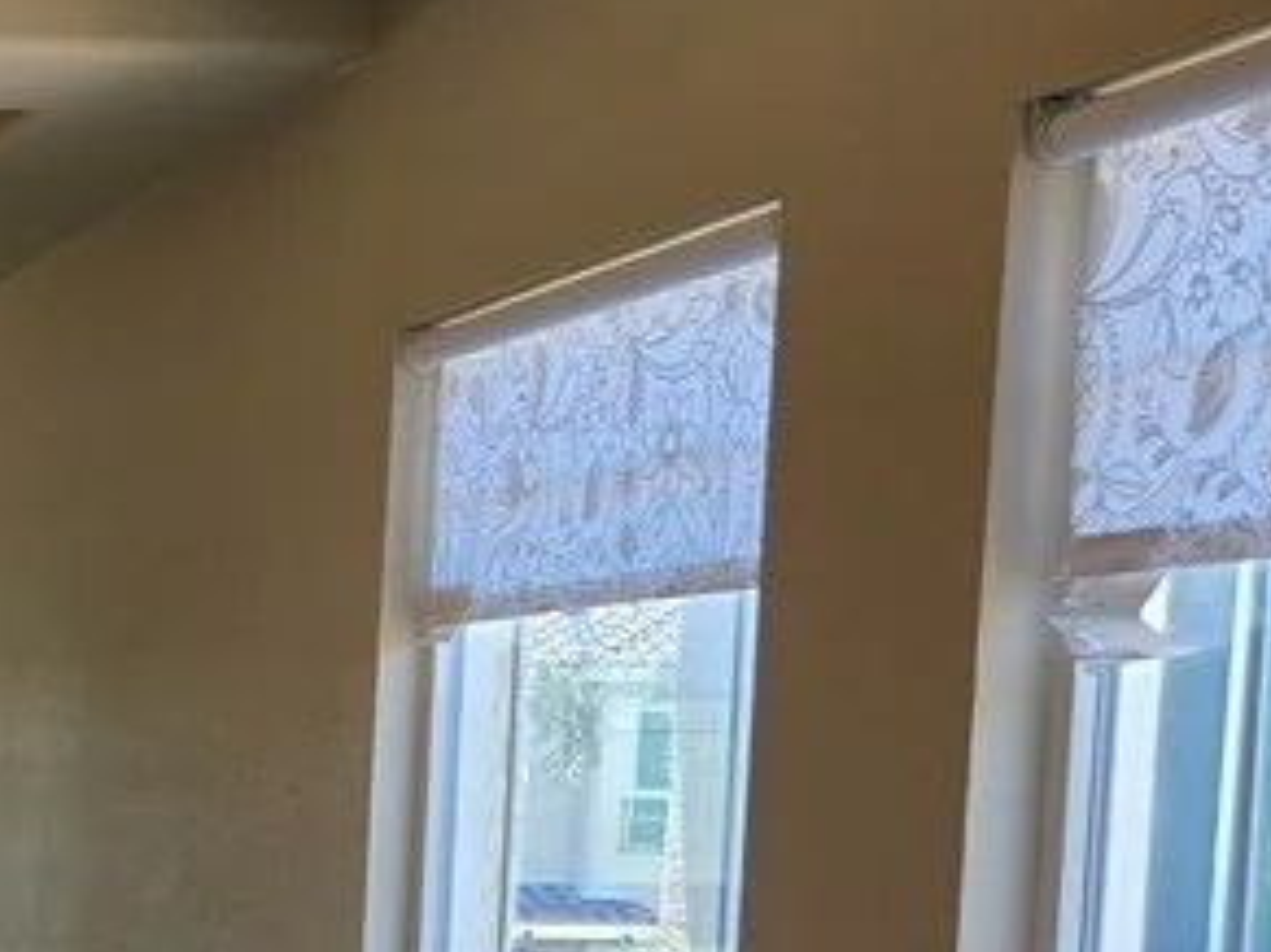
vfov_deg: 17.6
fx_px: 2973
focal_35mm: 81
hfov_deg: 20.6
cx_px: -642
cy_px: 1026
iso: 50
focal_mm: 5.4
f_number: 1.8
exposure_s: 1/120
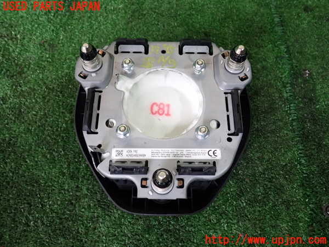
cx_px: 164
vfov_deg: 46.8
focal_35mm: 30
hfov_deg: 60.0
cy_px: 124
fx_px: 285
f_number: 2.3
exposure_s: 1/30
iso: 200
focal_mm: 5.4
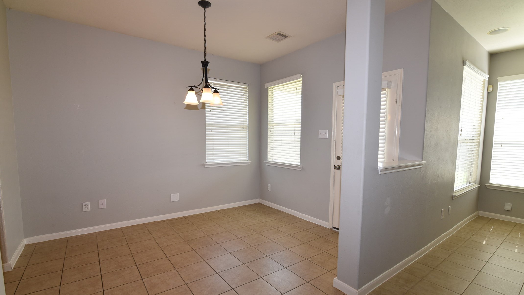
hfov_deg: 95.9
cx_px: 262
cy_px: 160
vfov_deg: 63.8
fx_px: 236
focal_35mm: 17
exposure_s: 1/125
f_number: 5.6
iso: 720
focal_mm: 16
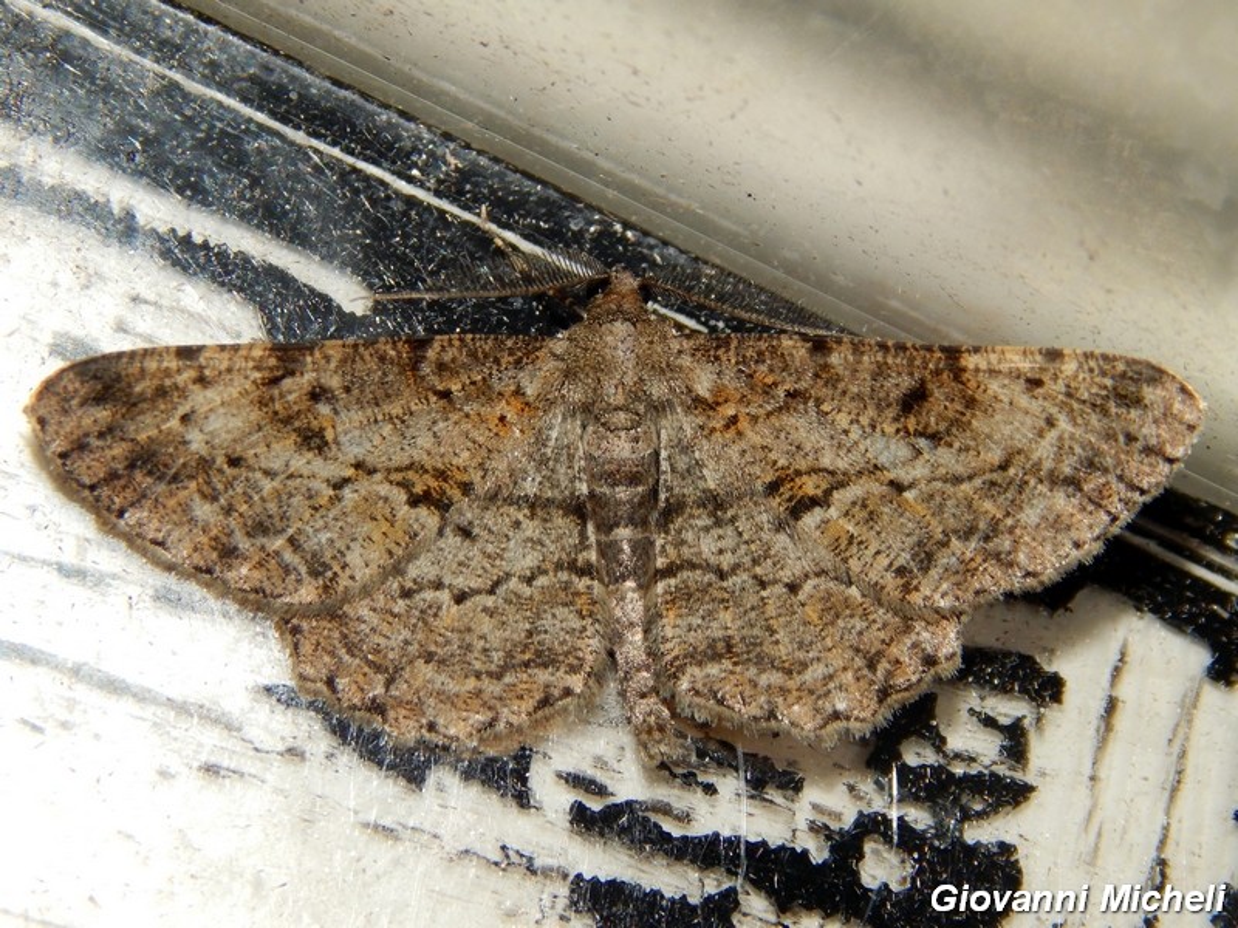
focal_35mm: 132
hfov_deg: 14.9
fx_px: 4721
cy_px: 464
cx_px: 619
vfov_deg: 11.2
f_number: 9.6
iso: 200
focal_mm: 23.4
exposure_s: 1/30
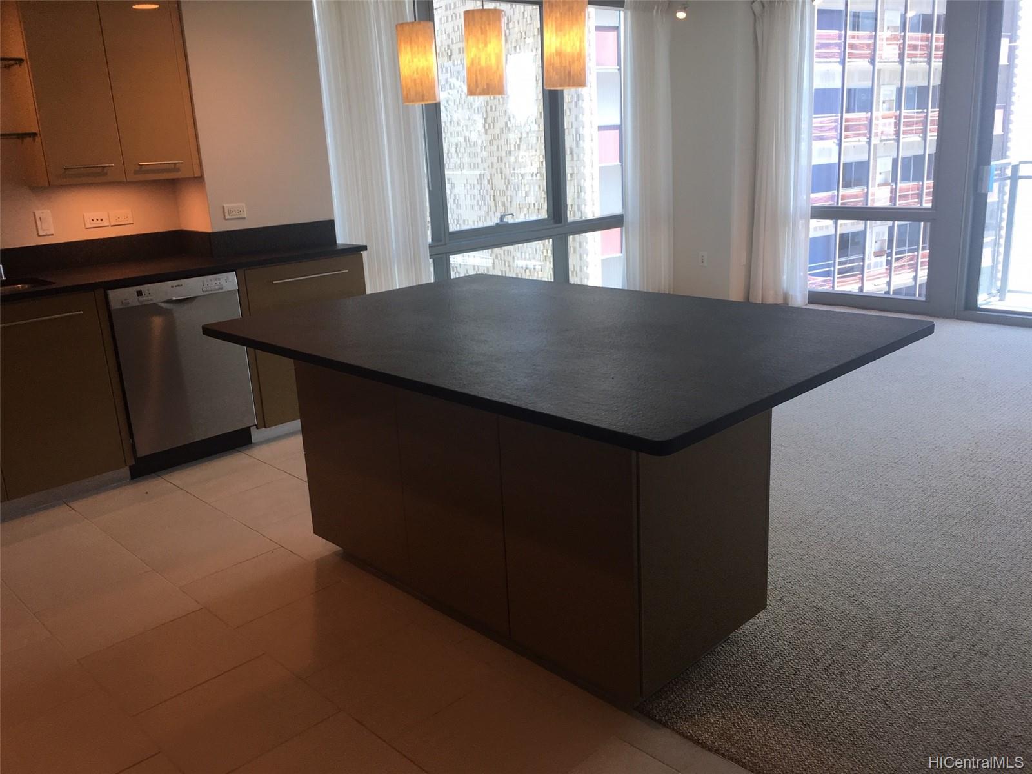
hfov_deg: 61.7
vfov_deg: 48.2
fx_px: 865
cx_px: 516
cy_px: 387
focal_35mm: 29
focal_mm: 4.15
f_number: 2.2
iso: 32
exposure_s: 1/60
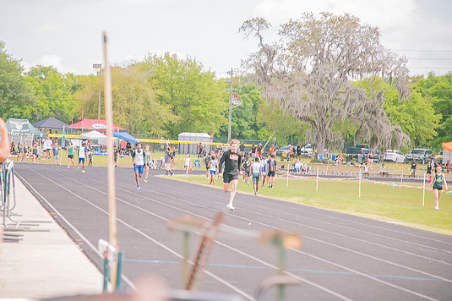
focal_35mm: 130
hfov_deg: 15.8
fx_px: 1631
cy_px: 144
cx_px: 210
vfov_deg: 10.5
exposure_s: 1/200
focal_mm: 120
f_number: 4
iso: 200
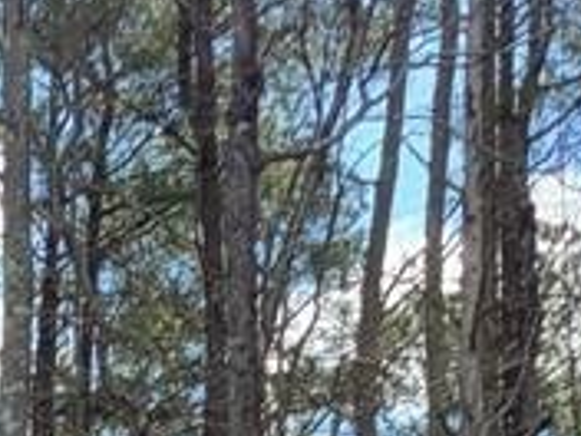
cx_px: -584
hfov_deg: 11.7
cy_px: 875
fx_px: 2534
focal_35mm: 151
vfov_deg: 9.2
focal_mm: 5.4
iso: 40
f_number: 1.8
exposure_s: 1/1250
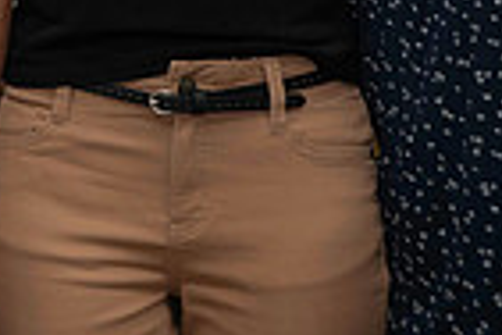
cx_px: -251
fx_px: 3277
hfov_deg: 8.6
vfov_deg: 5.7
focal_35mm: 235
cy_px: -298
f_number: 3.2
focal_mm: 50
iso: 160
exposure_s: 1/125
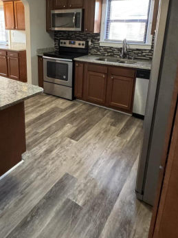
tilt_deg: -14.6
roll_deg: +0.3
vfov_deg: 63.5
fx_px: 185
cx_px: 62
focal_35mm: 27
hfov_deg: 50.5
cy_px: 77
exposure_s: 1/60
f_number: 2.2
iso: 800
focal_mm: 2.22
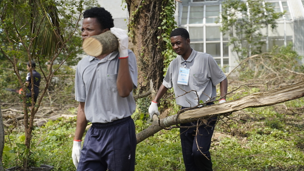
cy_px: 75
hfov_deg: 31.0
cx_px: 154
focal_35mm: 68
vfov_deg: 17.7
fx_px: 548
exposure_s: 1/8000
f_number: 3.5
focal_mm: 64
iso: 1250
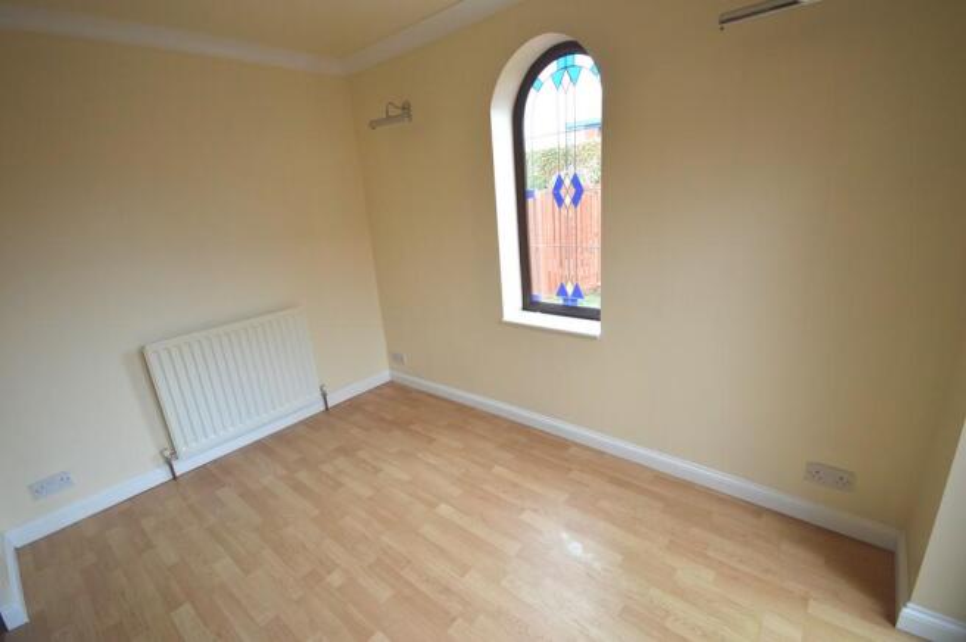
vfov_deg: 77.2
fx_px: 402
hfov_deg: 100.4
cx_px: 483
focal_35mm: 15
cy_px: 321
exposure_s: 1/60
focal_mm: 10
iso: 400
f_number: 4
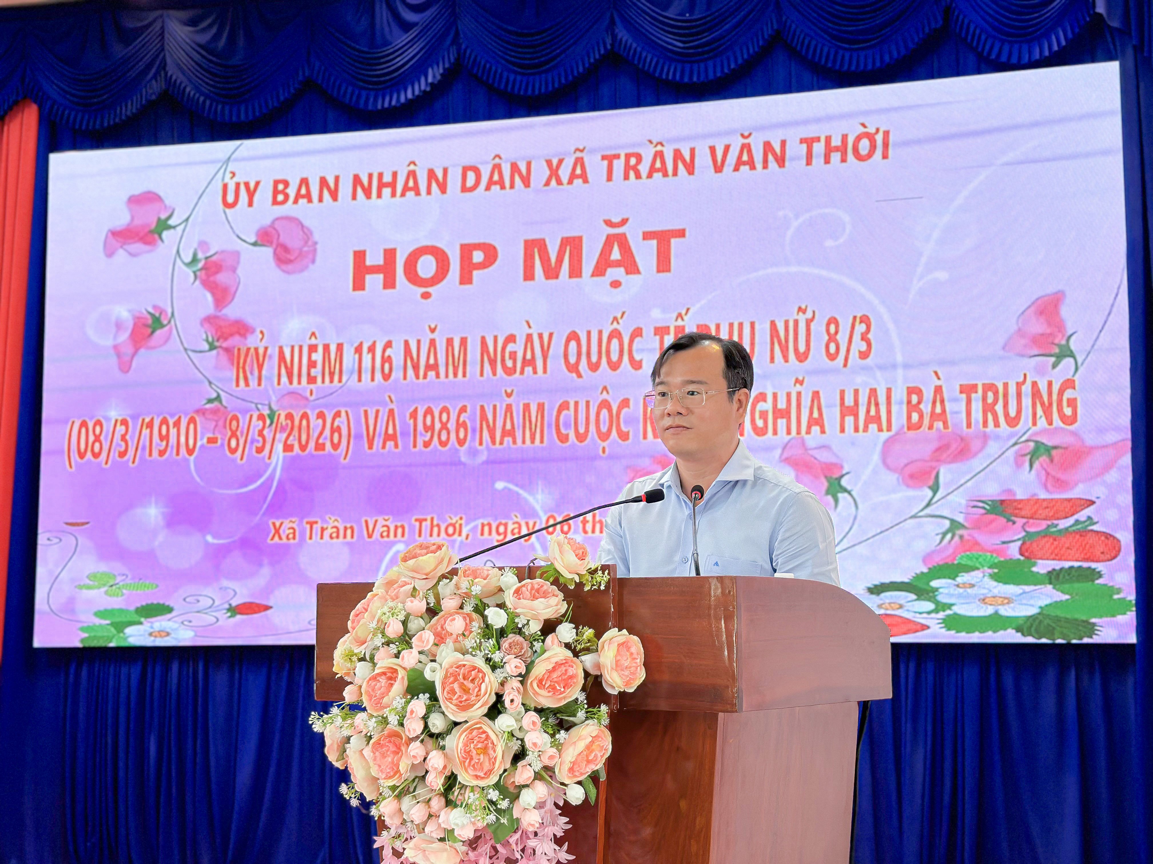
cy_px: 432
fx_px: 1599
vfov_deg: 30.3
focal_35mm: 48
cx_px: 576
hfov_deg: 39.7
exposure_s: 1/160
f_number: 1.78
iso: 64
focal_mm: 6.86
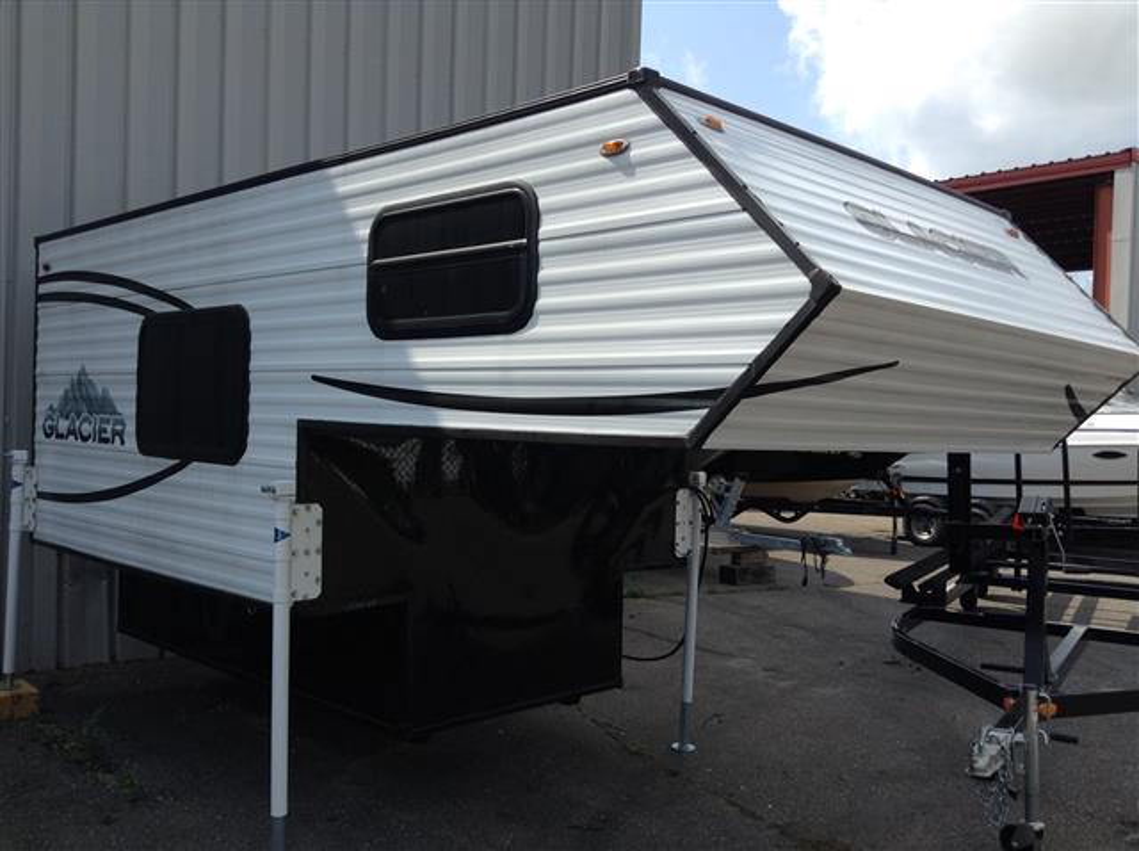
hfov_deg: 55.4
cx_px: 570
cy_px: 426
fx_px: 1084
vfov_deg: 42.8
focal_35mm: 33
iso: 25
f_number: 2.4
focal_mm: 3.3
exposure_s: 1/905
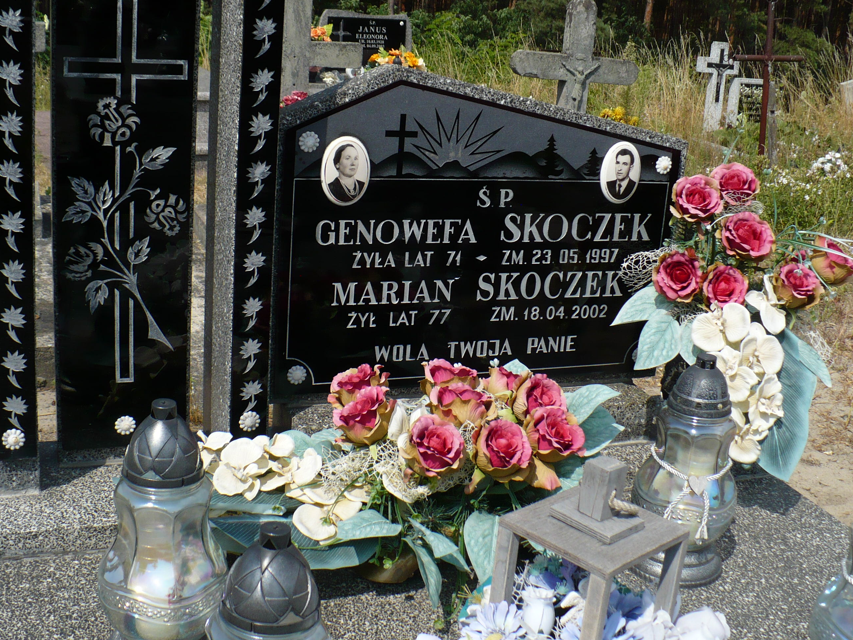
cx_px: 437
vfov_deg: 32.9
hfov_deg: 42.9
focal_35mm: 44
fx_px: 1084
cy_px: 338
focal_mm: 6.1
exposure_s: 1/250
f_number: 8
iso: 100
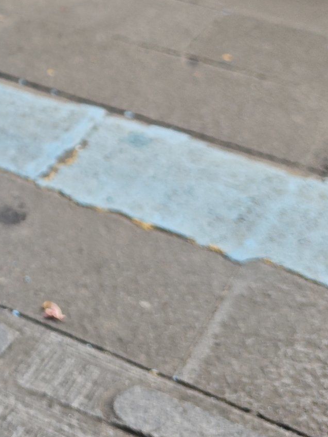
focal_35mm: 77
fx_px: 973
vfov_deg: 24.2
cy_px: 0
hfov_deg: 17.1
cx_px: -180
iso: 50
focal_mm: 5.84
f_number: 1.6
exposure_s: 1/263
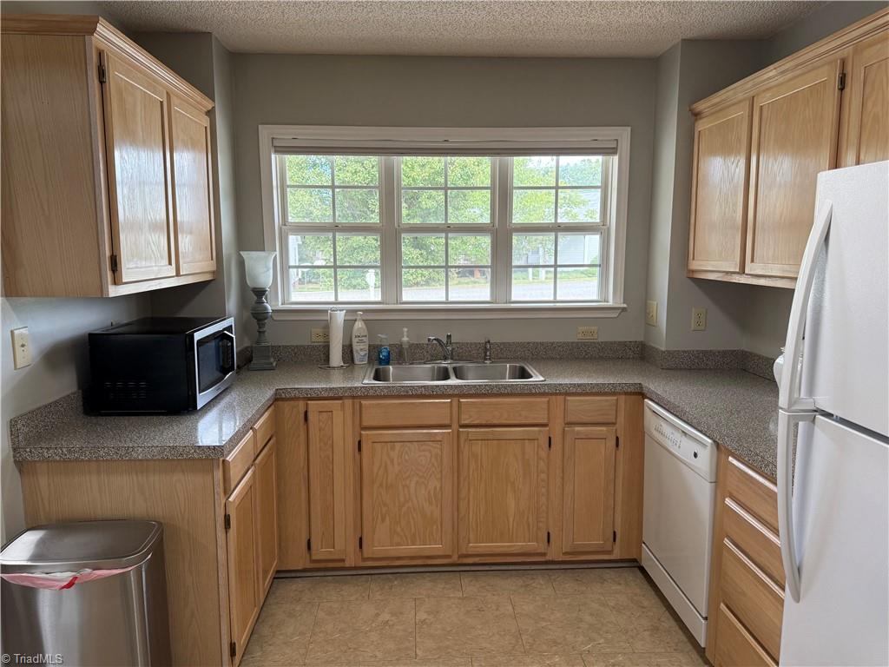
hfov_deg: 71.6
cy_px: 334
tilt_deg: -7.4
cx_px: 444
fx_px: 616
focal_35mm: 24
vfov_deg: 56.8
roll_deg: +0.2
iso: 200
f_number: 1.78
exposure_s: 1/146
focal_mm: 6.76
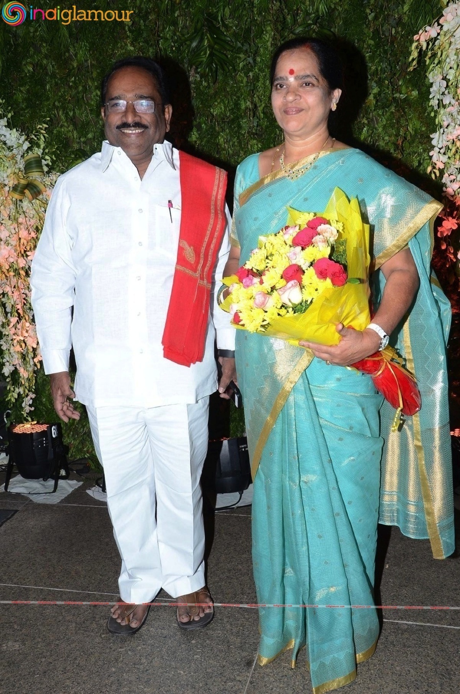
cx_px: 230
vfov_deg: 49.6
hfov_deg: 34.1
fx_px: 751
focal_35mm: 39
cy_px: 347
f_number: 8
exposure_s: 1/125
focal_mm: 26
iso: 500
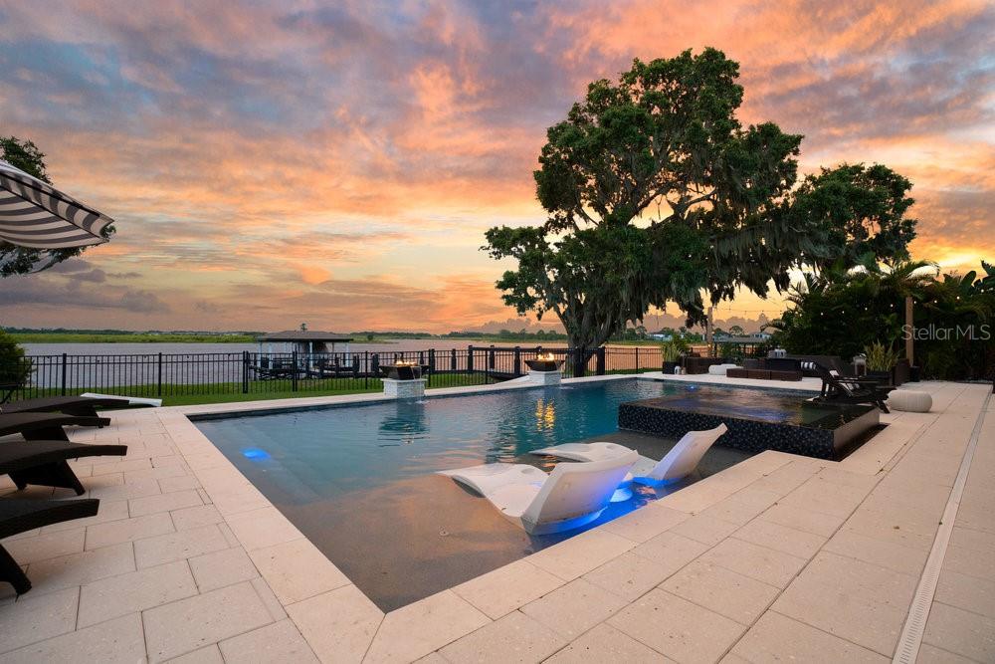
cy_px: 332
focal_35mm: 16
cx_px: 498
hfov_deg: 96.7
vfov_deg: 73.8
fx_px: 442
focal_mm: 16
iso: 1000
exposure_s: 1/30
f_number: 6.3
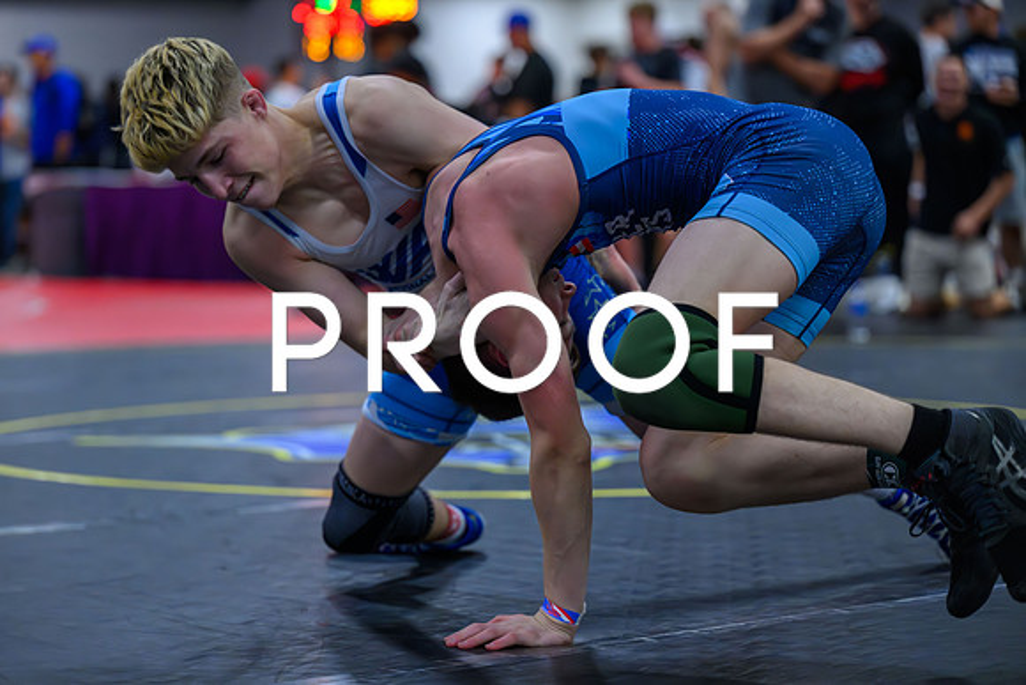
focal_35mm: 102
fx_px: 2908
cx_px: 513
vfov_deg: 13.4
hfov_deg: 20.0
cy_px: 342
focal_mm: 102
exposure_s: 1/800
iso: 9000
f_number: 2.8
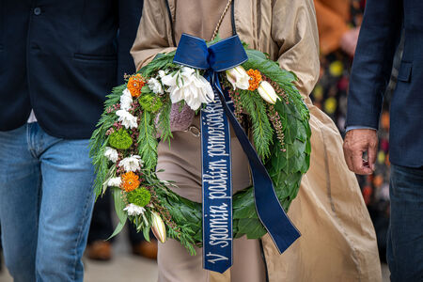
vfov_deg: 5.0
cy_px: 131
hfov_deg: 7.5
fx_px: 3225
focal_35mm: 274
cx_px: 205
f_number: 2.8
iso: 100
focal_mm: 200
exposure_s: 1/400
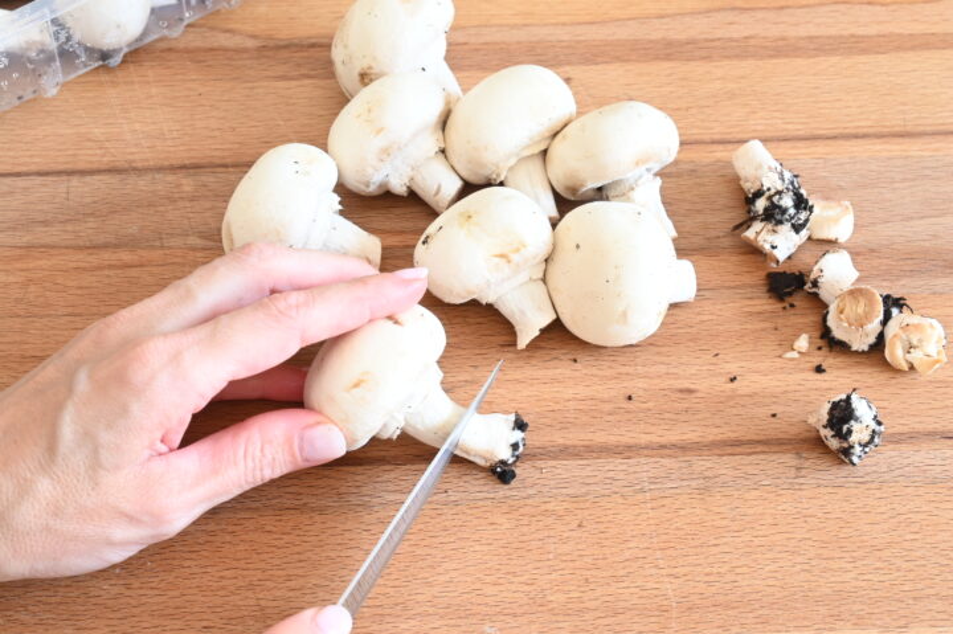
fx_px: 1455
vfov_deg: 24.6
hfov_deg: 36.3
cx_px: 476
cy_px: 317
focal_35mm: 55
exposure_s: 1/6
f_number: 9
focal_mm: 37
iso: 200
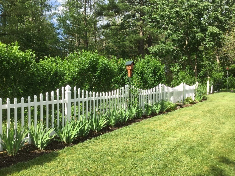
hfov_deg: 58.4
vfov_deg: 45.4
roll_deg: -0.2
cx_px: 118
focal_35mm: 31
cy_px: 88
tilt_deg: -3.3
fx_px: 210
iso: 25
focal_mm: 3.3
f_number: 2.4
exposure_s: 1/539
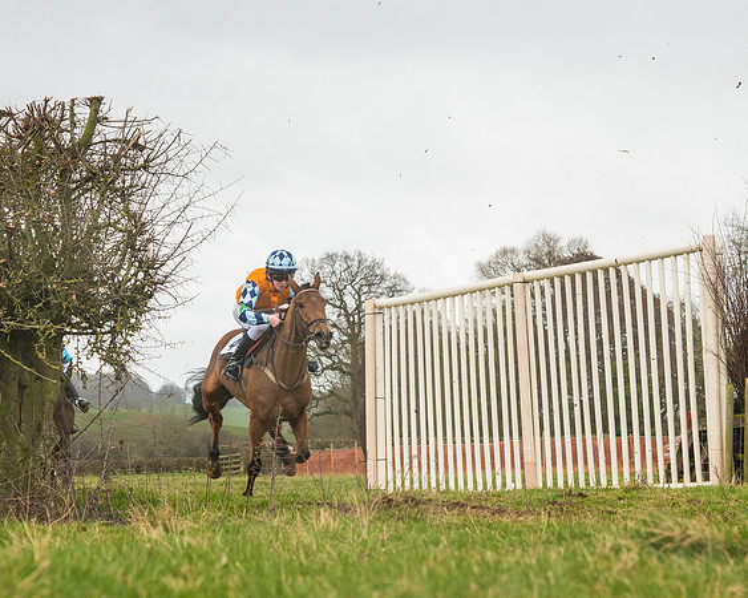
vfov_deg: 13.8
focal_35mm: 112
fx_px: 2474
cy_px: 242
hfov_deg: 17.2
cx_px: 453
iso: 1000
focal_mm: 70
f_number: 5
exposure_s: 1/1000
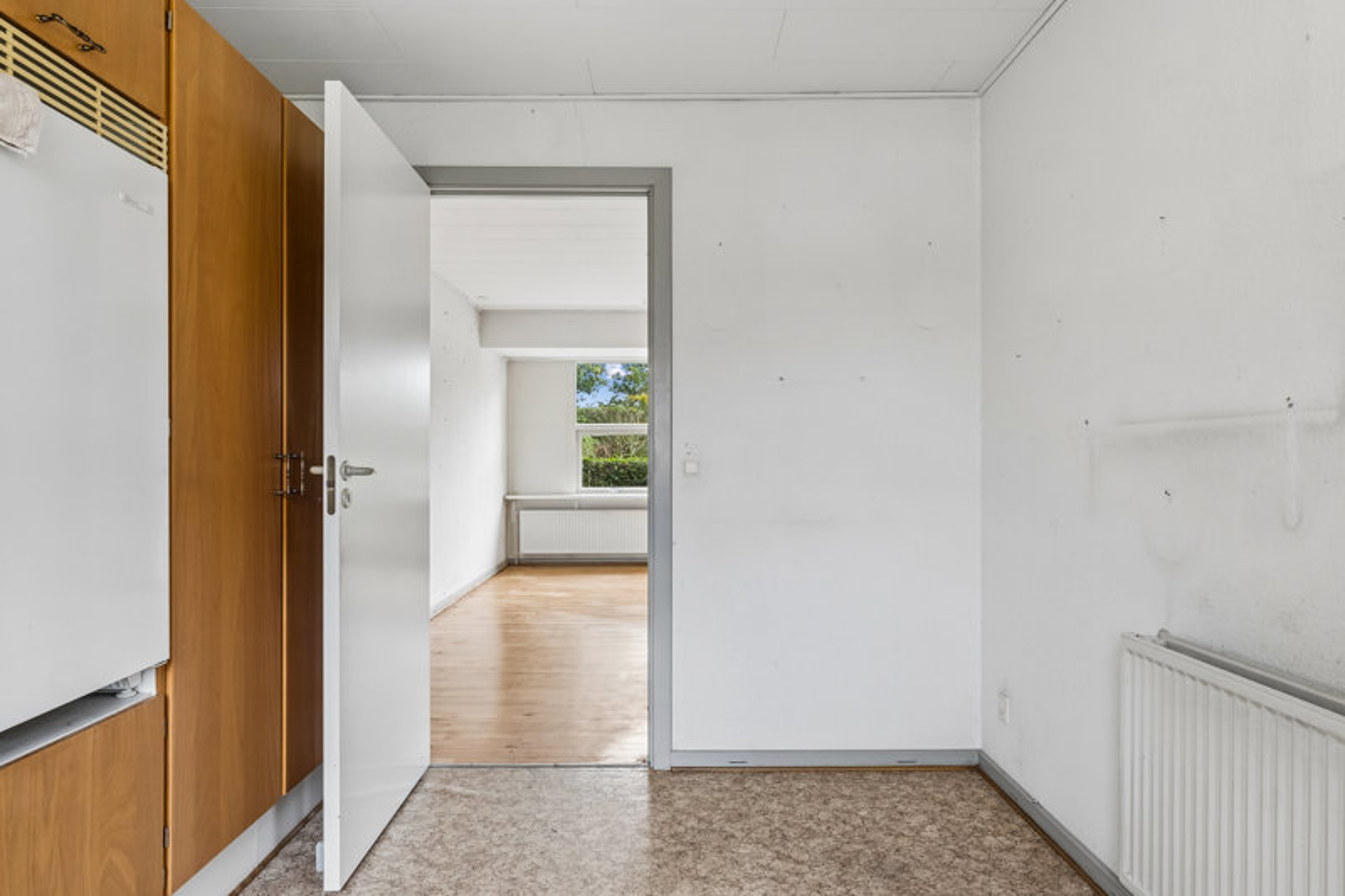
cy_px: 448
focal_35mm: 22
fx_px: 812
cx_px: 672
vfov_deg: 57.8
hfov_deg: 79.2
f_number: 8
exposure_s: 1/8
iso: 200
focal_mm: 14.5
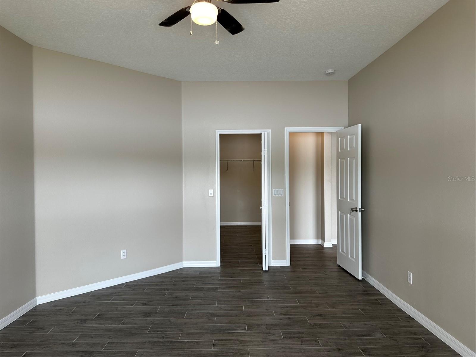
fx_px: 330
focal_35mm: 24
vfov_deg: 56.8
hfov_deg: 71.6
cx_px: 238
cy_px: 178
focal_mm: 6.86
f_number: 1.78
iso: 125
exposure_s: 1/120
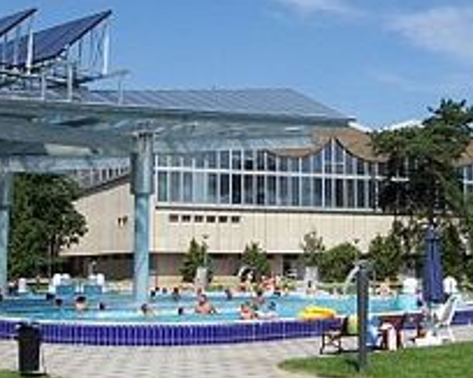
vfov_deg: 23.4
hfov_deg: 29.1
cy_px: 153
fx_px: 909
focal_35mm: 65
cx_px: 192
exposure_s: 1/750
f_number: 5.6
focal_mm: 5.6
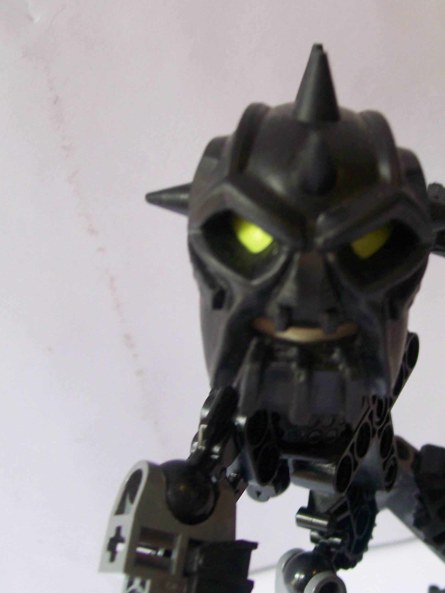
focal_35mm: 49
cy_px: 294
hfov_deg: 29.4
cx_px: 306
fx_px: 840
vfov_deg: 38.9
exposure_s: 1/32
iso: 107
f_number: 2.7
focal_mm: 6
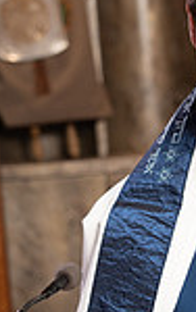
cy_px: 239
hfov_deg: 7.8
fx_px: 1407
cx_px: 279
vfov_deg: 12.6
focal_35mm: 165
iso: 500
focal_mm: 54
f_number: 4
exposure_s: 1/250
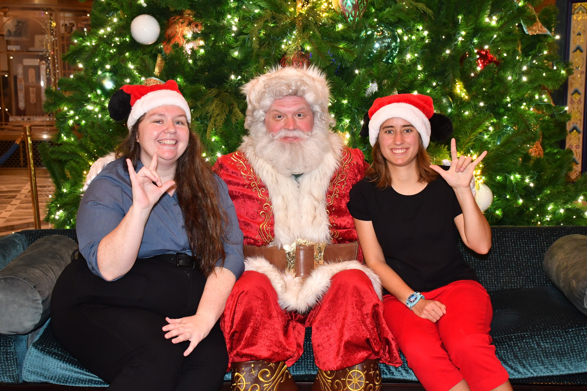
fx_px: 880
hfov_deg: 36.9
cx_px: 293
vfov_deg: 25.1
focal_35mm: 54
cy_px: 196
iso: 1000
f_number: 5.6
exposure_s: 1/80
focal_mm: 32
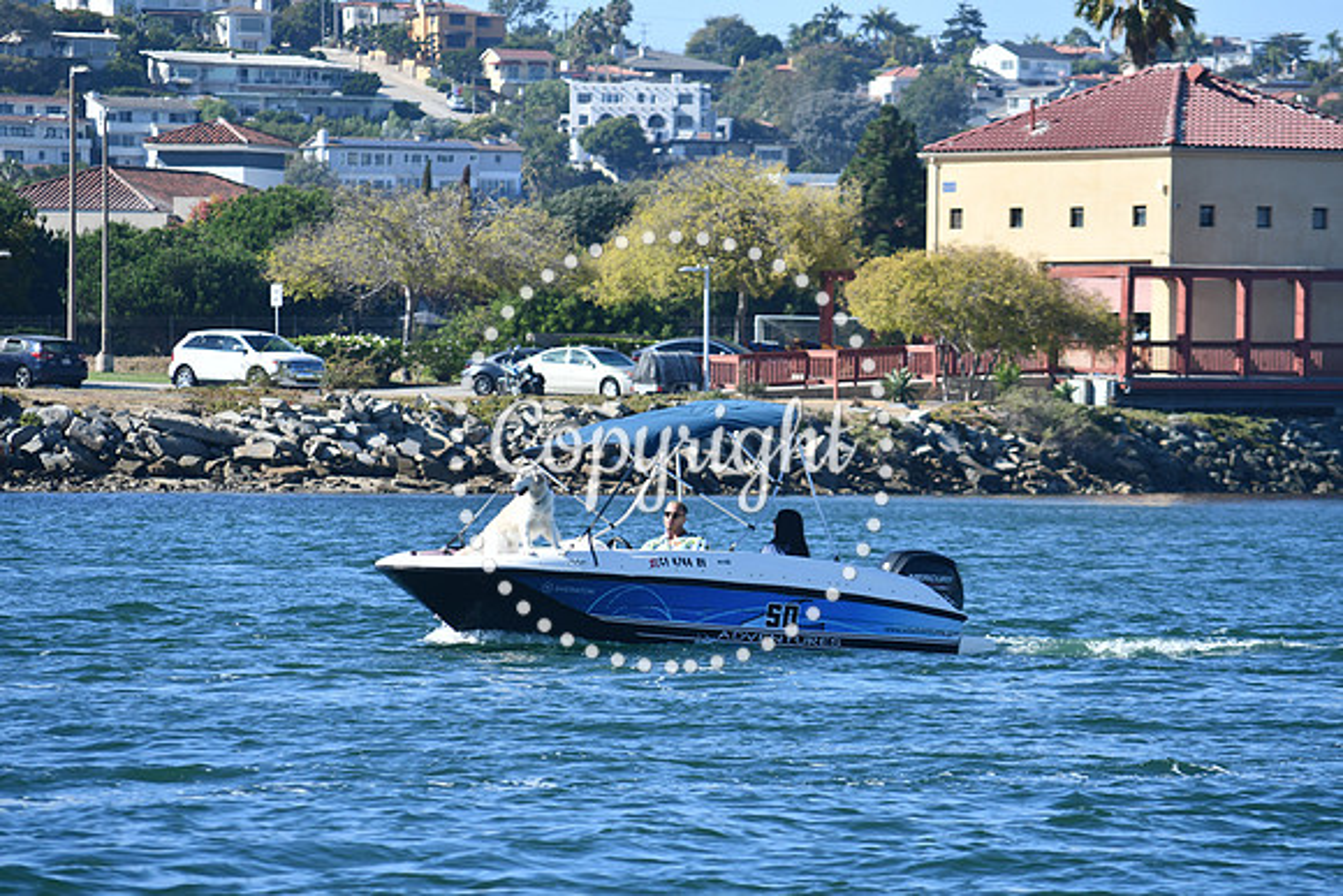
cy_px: 448
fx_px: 10074
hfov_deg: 7.6
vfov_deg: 5.1
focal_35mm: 270
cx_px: 672
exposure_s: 1/500
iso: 180
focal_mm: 180
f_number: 8
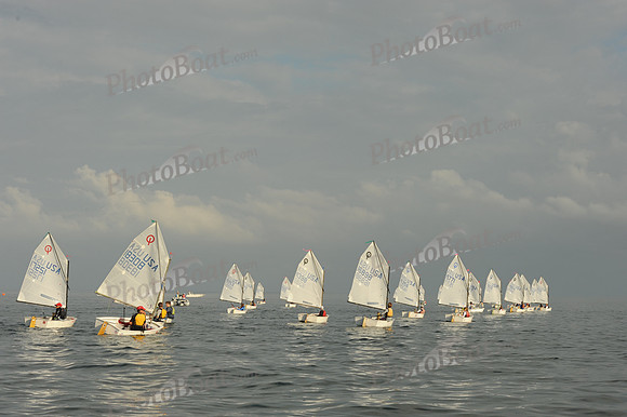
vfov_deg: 19.4
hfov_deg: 28.9
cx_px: 314
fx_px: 1218
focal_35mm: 70
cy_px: 208
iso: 250
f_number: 11
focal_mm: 70
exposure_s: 1/640
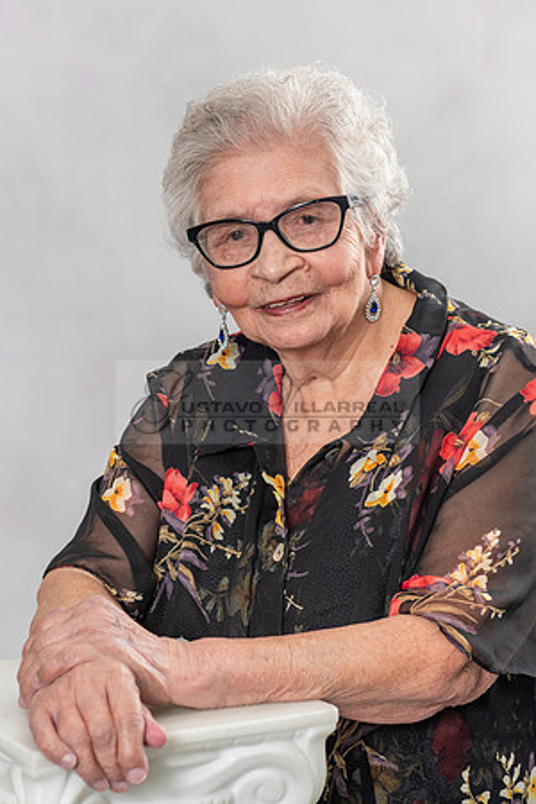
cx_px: 276
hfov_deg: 13.3
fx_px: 2294
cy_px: 424
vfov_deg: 19.9
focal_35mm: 103
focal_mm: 62
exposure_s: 1/125
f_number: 5.6
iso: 200
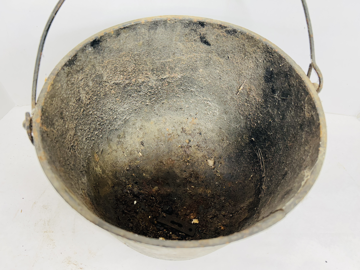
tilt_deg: -56.3
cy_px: 135
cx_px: 180
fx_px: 270
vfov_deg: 53.1
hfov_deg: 67.3
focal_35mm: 26
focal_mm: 5.7
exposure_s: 1/120
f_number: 1.5
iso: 100
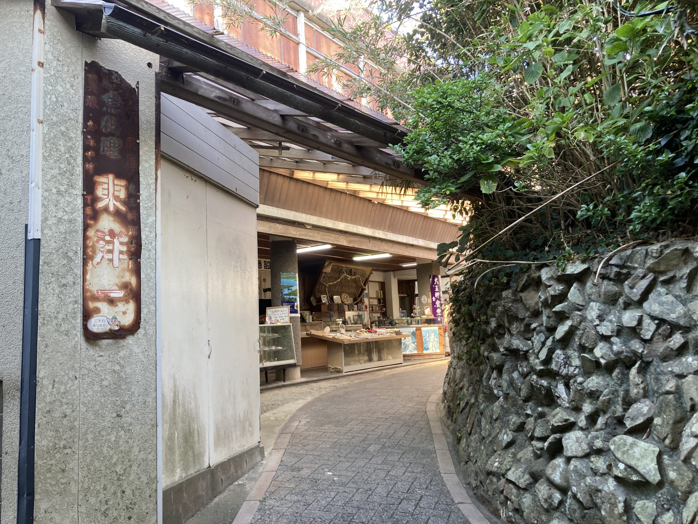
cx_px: 349
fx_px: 565
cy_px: 262
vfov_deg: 49.7
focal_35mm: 28
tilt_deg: +7.2
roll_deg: +1.4
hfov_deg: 63.4
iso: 64
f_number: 1.8
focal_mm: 3.99
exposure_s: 1/60
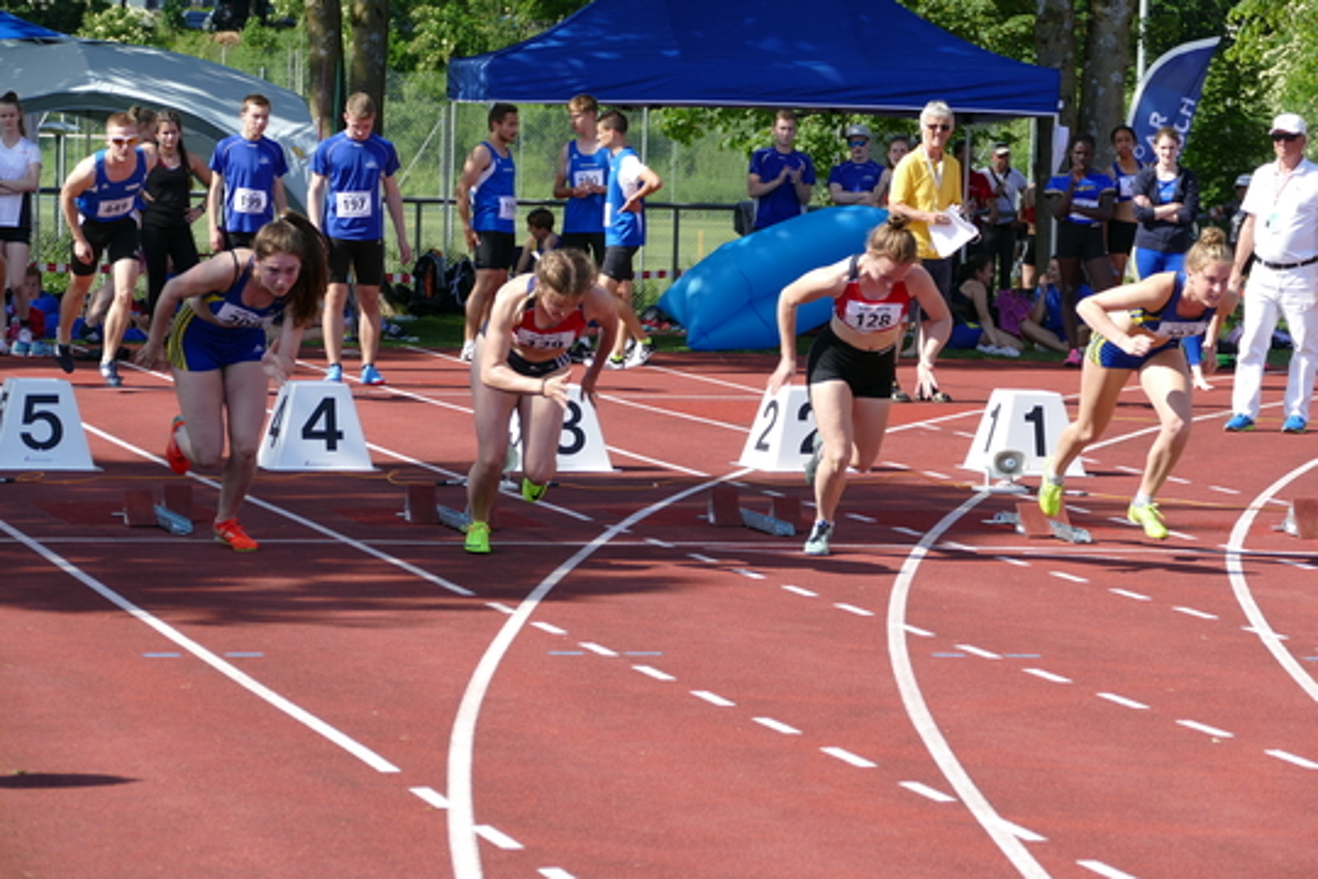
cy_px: 440
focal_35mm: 135
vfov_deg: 10.2
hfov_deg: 15.2
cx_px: 659
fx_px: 4942
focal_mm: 49.07
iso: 125
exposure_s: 1/640
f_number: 3.9
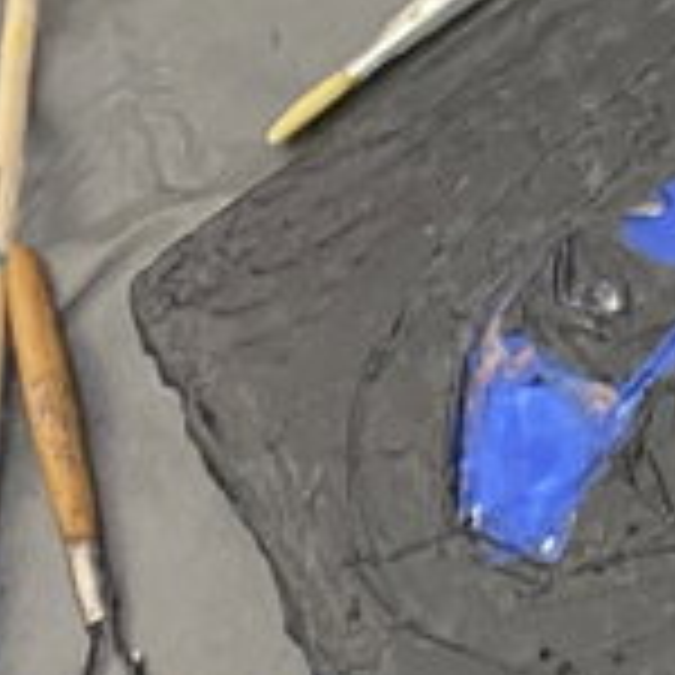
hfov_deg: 9.8
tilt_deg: -44.9
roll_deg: +24.4
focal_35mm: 157
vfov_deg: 10.8
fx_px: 3464
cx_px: 1620
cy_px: -266
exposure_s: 1/60
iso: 400
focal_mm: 4.25
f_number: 1.8
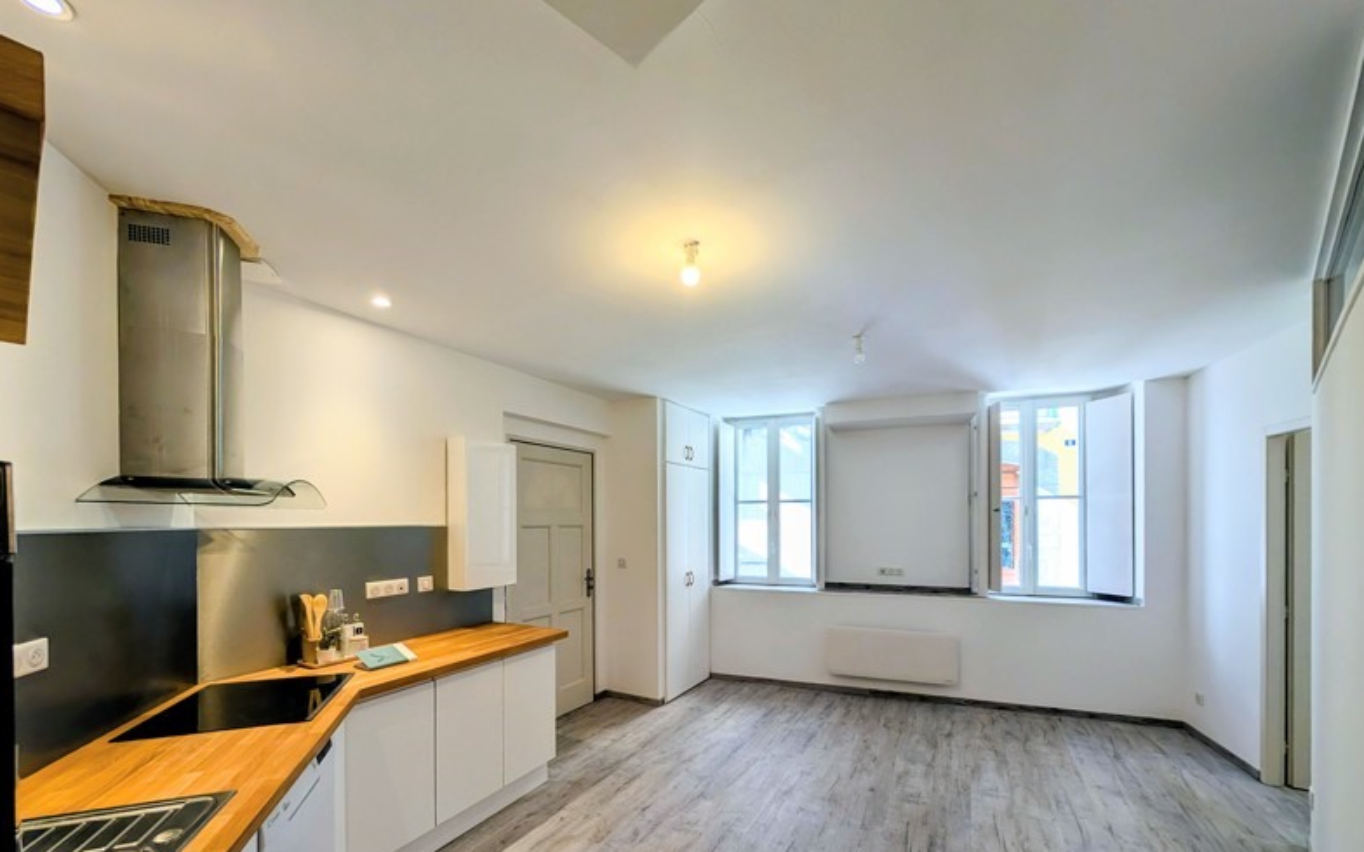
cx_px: 685
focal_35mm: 13
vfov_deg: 81.6
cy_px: 522
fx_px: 483
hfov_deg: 109.4
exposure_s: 1/131
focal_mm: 2.02
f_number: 1.7
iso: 64
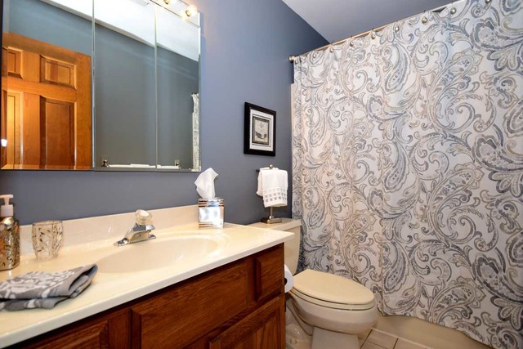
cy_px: 174
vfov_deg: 67.4
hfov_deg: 90.0
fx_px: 262
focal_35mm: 18
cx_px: 262
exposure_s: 1/60
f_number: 6.3
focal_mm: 12
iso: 500
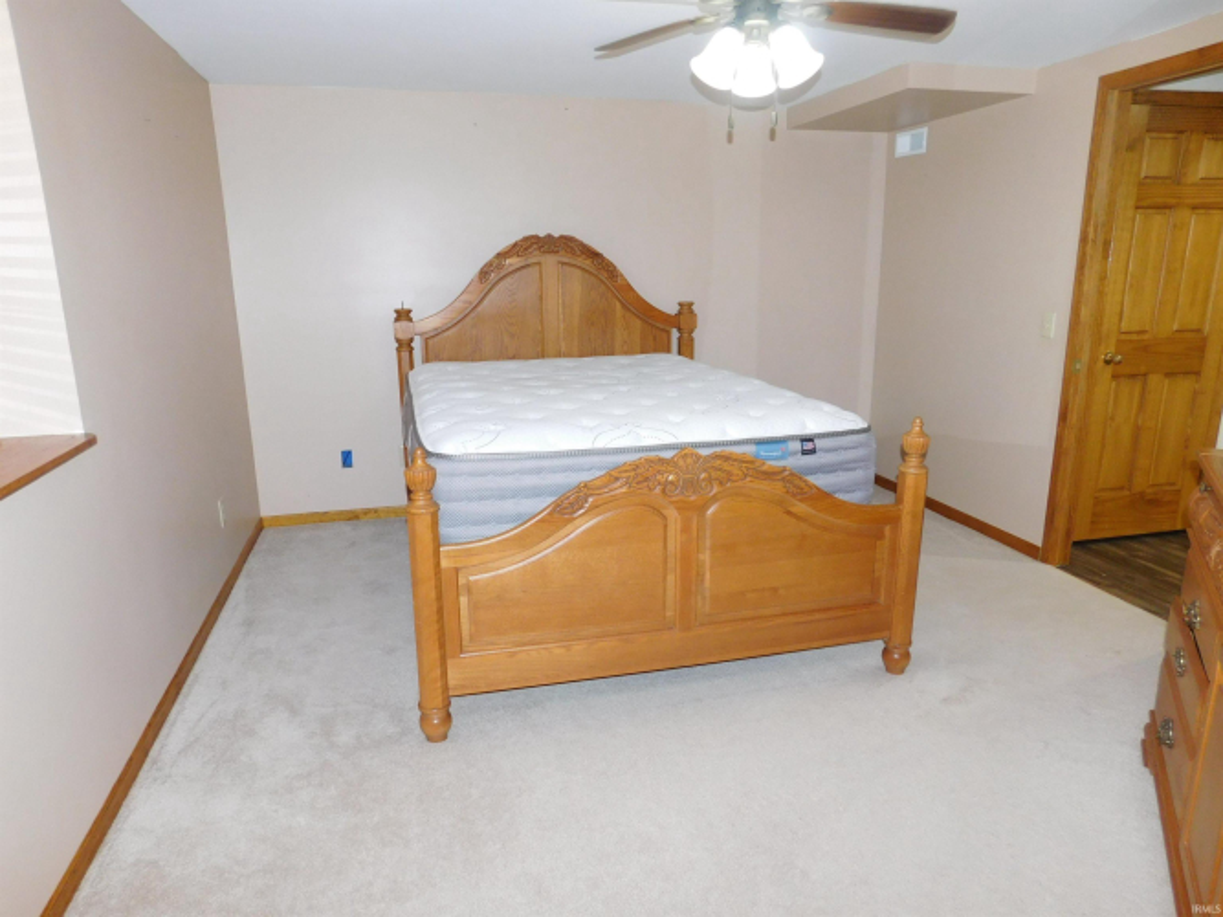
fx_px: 812
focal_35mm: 23
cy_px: 458
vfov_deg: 58.9
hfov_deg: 73.9
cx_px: 612
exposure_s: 1/30
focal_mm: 4
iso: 200
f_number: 3
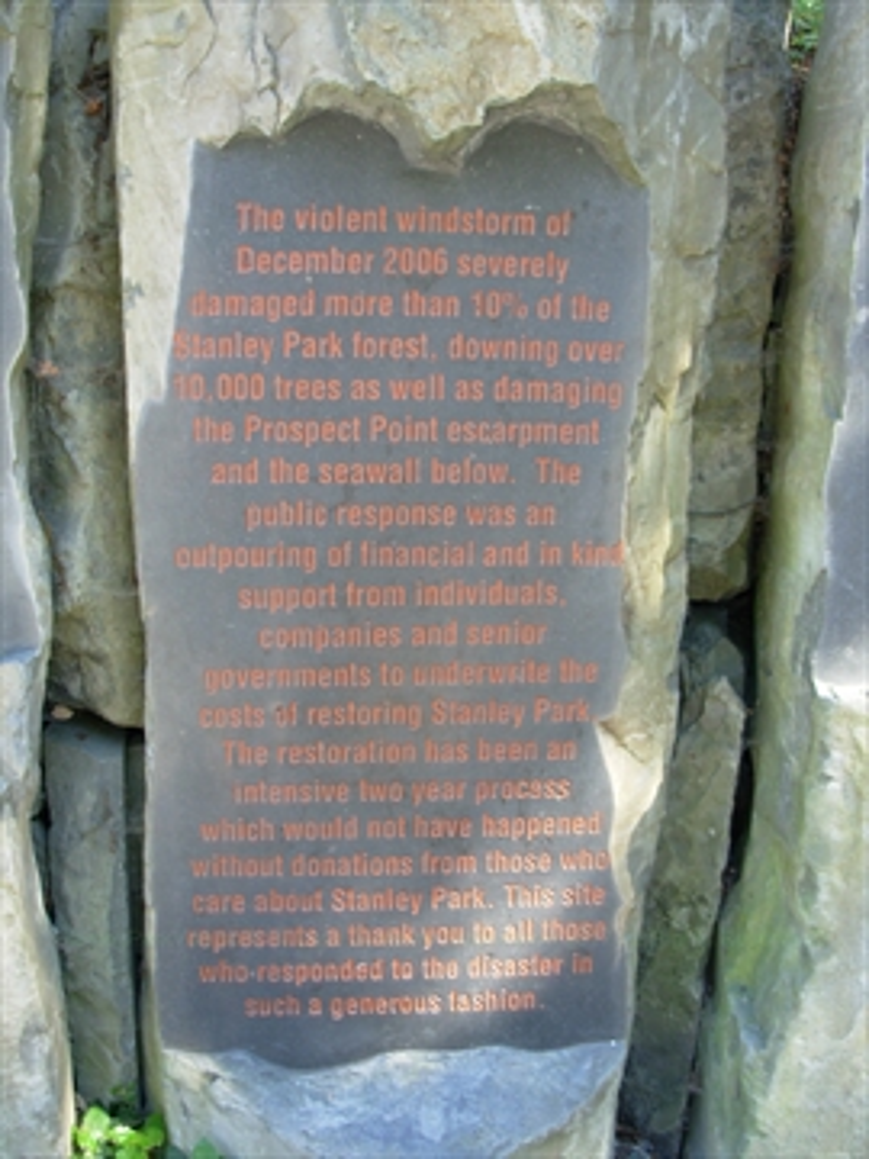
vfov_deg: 49.0
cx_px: 434
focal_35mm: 38
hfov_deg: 37.7
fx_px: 1272
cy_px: 580
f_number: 2.9
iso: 50
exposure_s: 1/47.9
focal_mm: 6.3
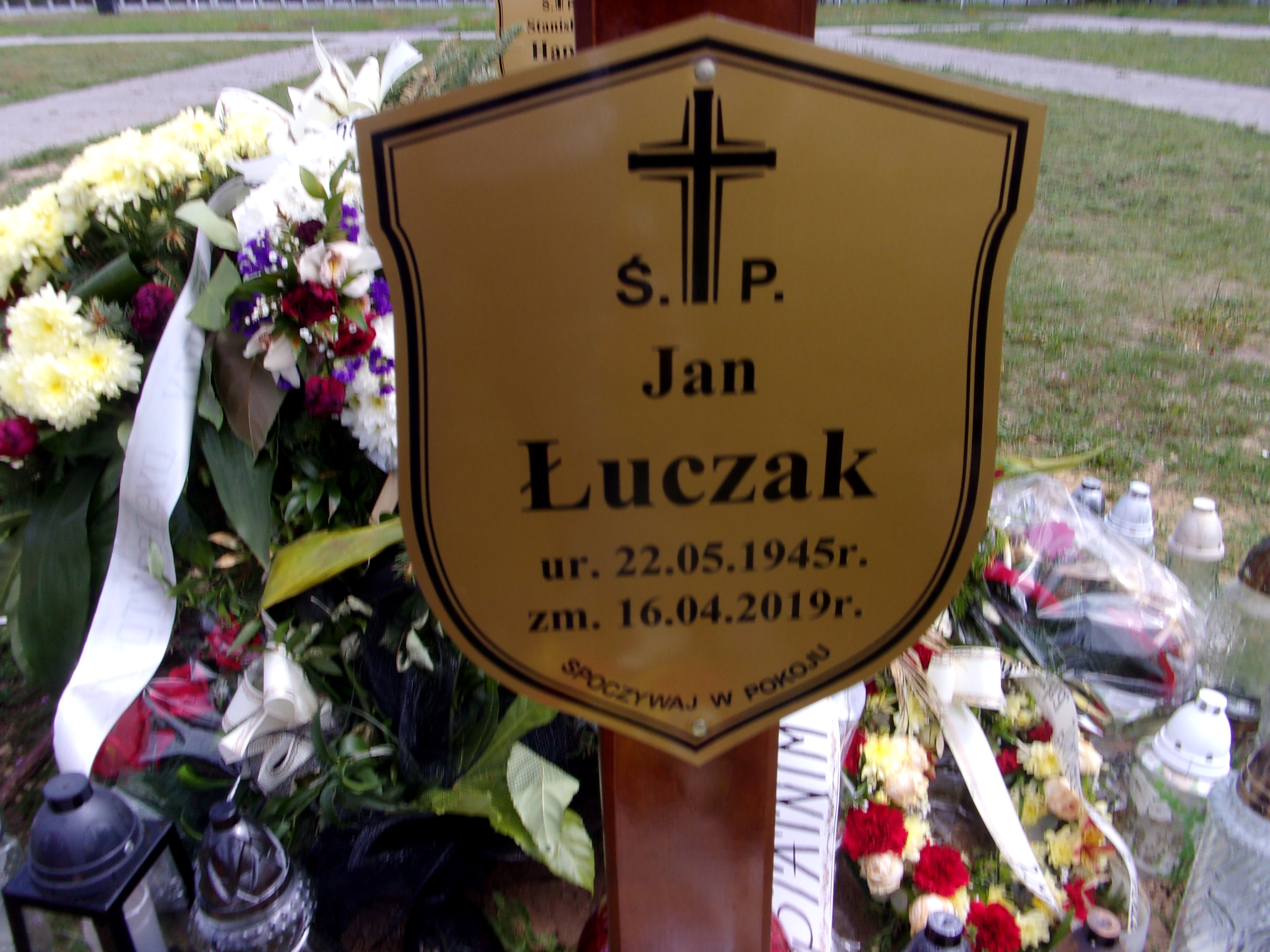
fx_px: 1027
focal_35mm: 28
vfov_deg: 49.7
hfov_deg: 63.4
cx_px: 635
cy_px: 476
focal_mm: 5.1
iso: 80
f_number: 10.8
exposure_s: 1/50
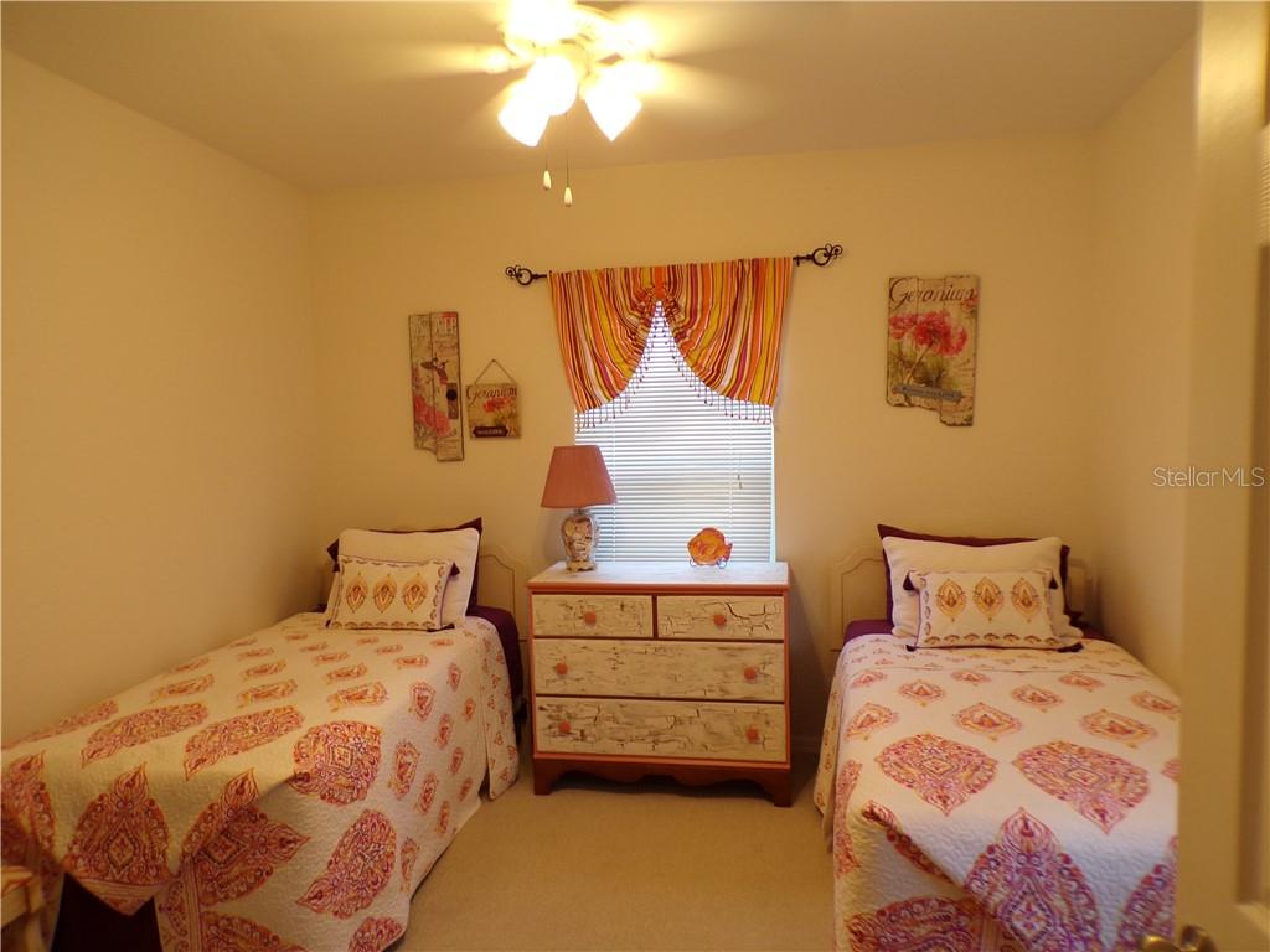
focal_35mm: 24
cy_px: 476
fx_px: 881
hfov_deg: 71.6
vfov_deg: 56.8
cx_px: 635
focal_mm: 4.3
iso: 100
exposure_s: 1/40
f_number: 3
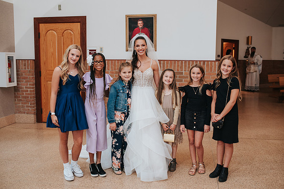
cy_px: 94
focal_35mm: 37
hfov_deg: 52.3
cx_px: 142
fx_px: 290
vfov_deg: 36.2
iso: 1000
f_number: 2.8
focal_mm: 35
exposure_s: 1/125
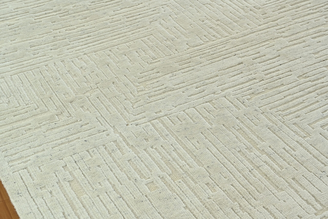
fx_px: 538
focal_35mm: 59
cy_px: 110
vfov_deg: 23.0
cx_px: 164
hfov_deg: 33.9
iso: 160
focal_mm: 59
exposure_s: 1/125
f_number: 9
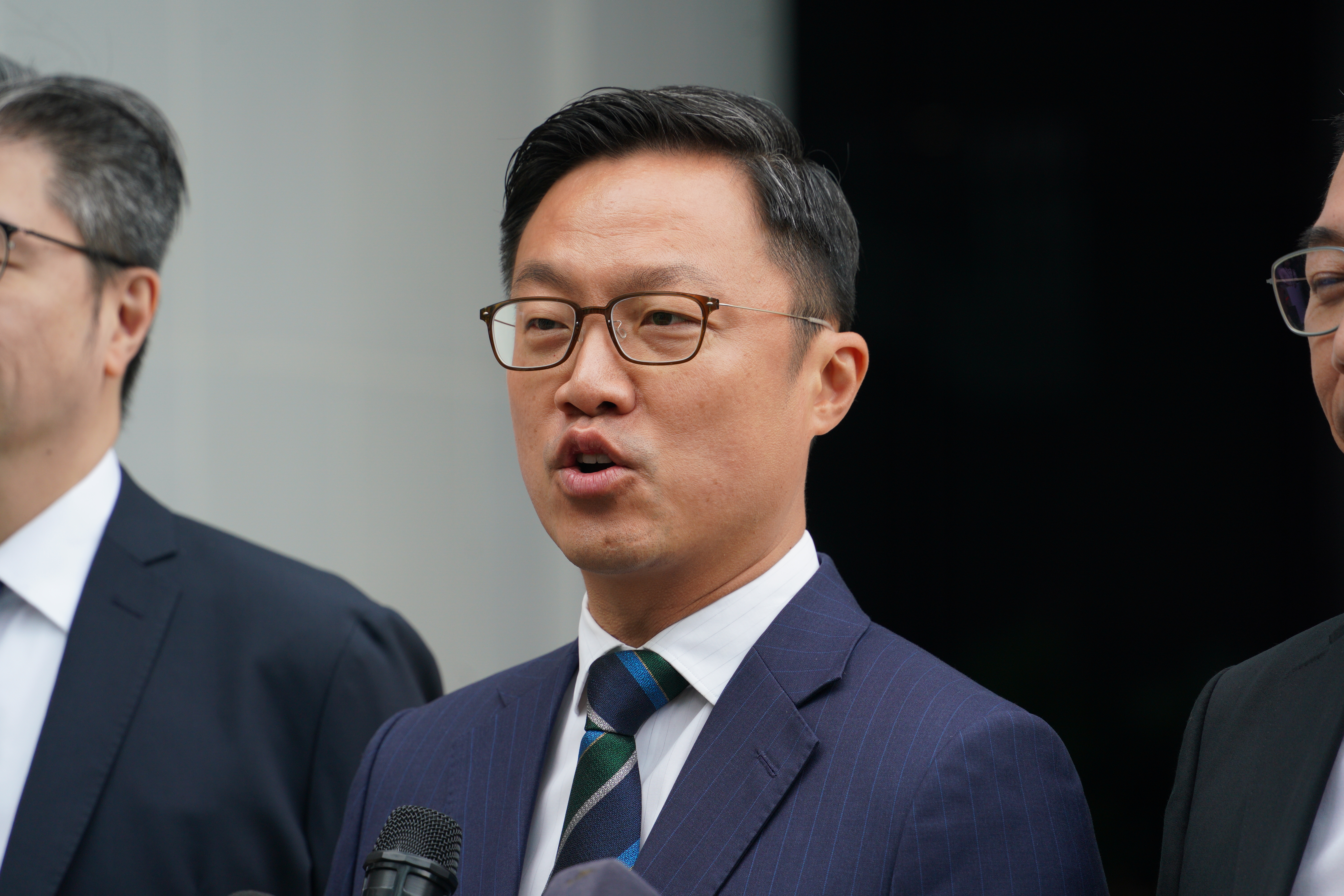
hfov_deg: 10.3
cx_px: 672
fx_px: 7466
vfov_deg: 6.9
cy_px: 448
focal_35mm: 200
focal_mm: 200
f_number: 5.6
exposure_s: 1/320
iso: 500
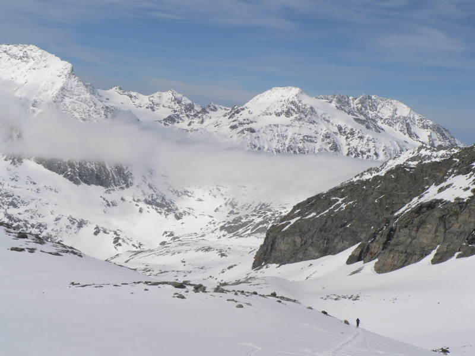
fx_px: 727
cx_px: 238
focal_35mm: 53
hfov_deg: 36.2
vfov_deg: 27.5
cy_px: 178
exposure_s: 1/640
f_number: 7.1
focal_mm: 8.8
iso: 80
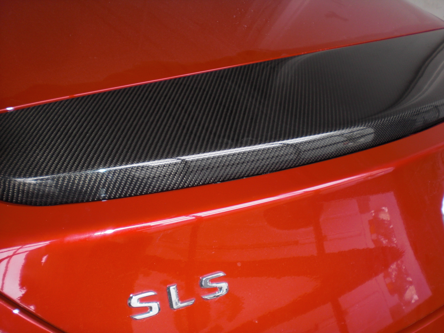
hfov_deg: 49.0
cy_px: 166
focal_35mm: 38
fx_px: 487
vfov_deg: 37.7
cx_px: 222
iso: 100
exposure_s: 1/80
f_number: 3.1
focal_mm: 6.3
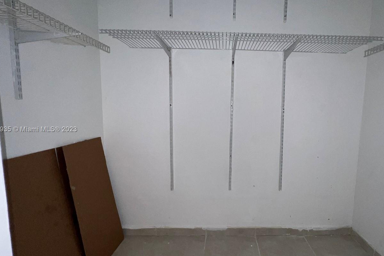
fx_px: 192
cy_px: 130
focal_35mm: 18
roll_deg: -0.4
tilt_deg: -7.0
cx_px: 230
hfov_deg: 88.9
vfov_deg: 67.4
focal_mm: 1.57
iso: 64
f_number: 1.8
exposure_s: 1/52
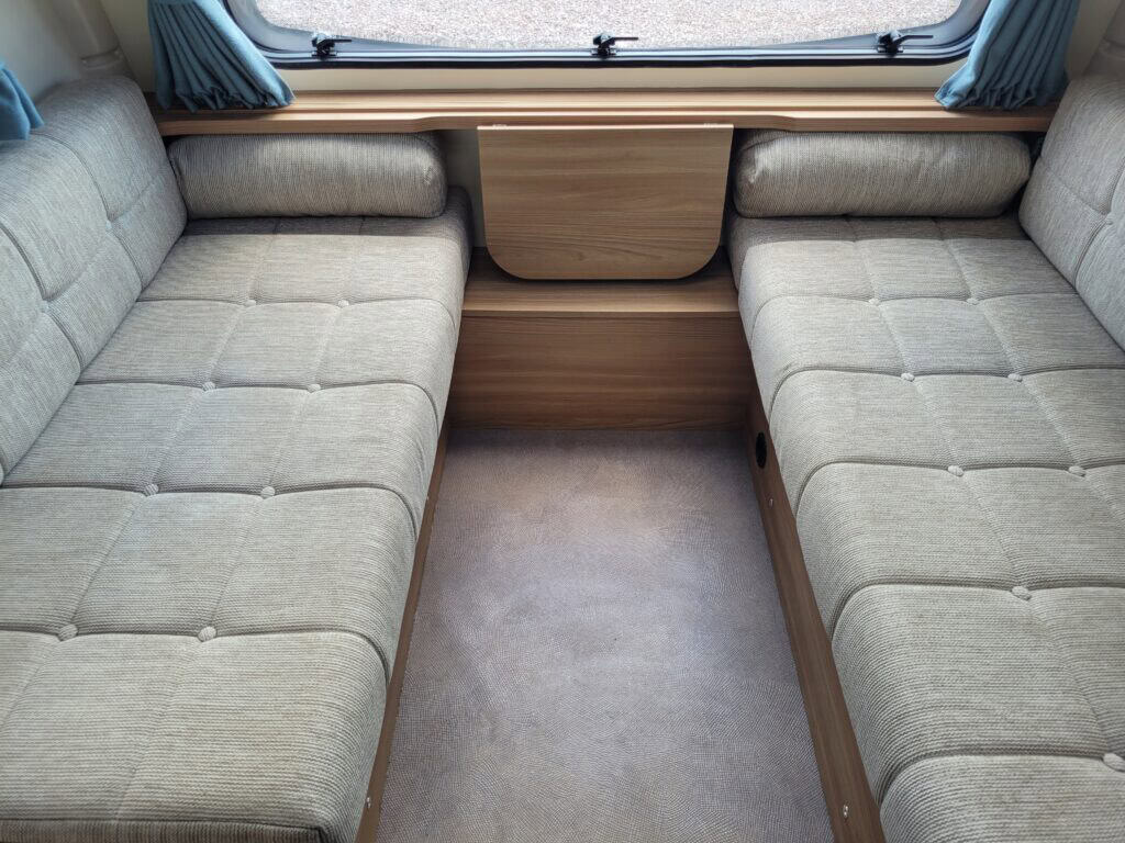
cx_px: 562
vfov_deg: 53.1
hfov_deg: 67.3
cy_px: 422
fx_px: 845
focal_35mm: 26
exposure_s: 1/114
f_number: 1.8
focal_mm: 5.4
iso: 40
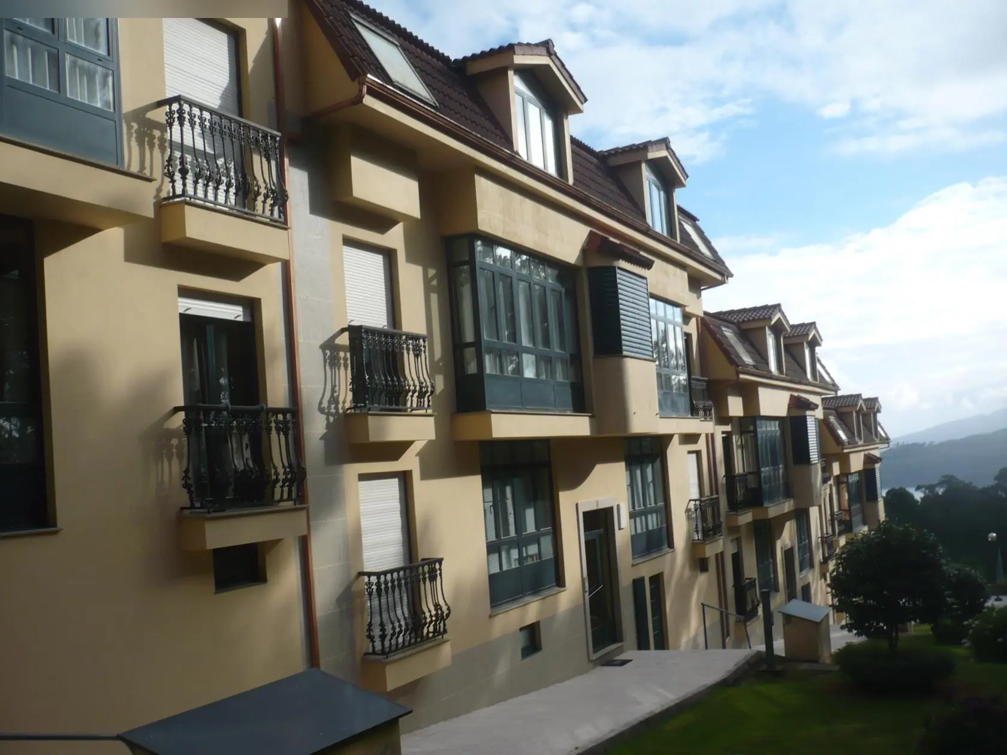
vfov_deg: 40.7
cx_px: 504
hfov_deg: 52.6
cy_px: 378
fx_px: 1018
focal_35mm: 35
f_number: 8
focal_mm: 5.8
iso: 100
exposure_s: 1/250
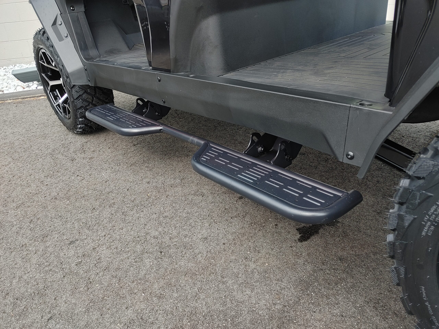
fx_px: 330
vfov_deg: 53.1
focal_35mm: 26
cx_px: 220
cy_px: 164
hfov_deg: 67.3
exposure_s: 1/181
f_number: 1.8
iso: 50
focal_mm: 4.81
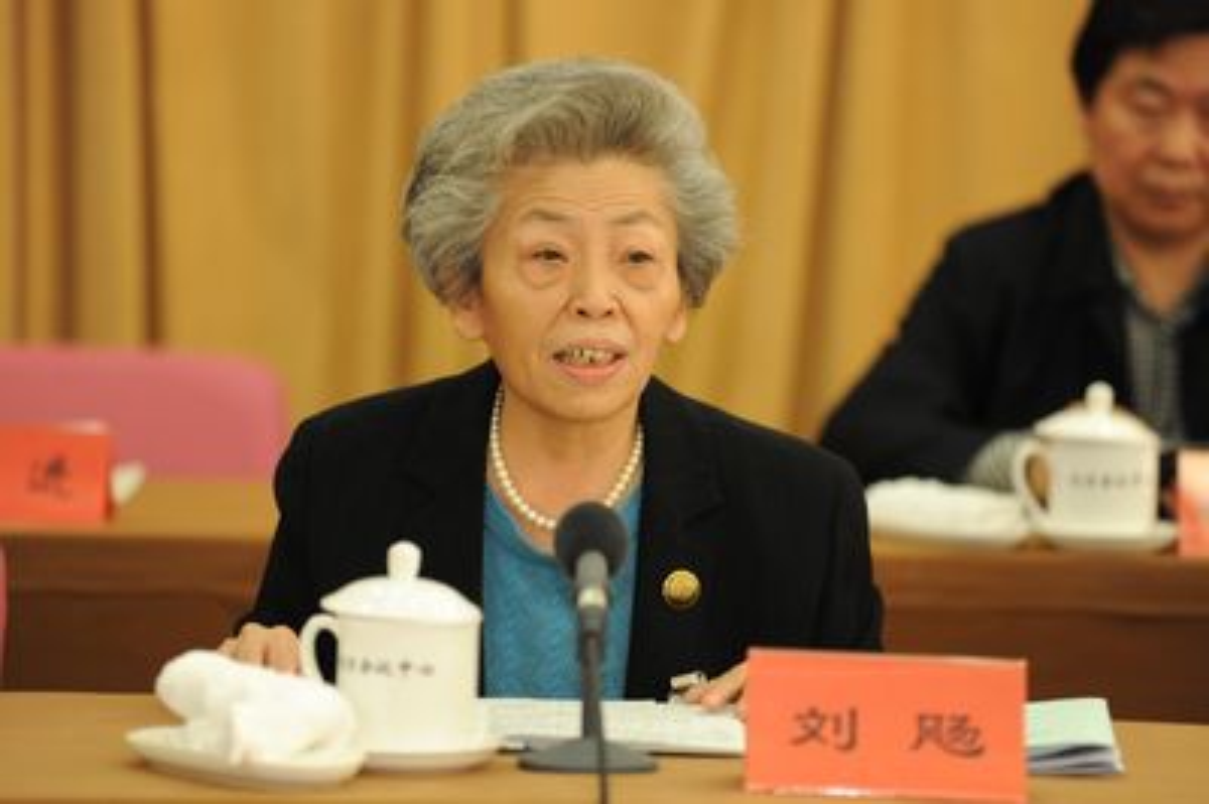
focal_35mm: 200
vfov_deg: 6.9
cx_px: 604
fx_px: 6711
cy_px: 402
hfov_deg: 10.3
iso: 1600
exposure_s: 1/100
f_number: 3.5
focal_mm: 200
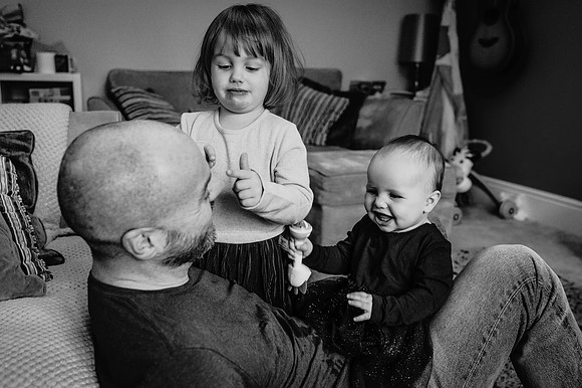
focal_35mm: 35
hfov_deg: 54.5
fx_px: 565
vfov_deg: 37.8
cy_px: 194
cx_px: 291
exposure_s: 1/160
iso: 1100
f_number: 3.5
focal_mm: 35
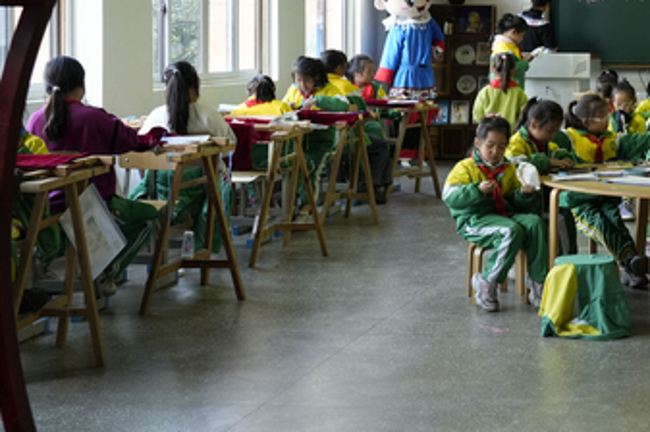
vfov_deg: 17.8
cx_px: 642
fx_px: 1371
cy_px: 90
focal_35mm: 76
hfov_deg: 25.4
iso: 2000
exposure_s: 1/100
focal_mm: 32
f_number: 5.6
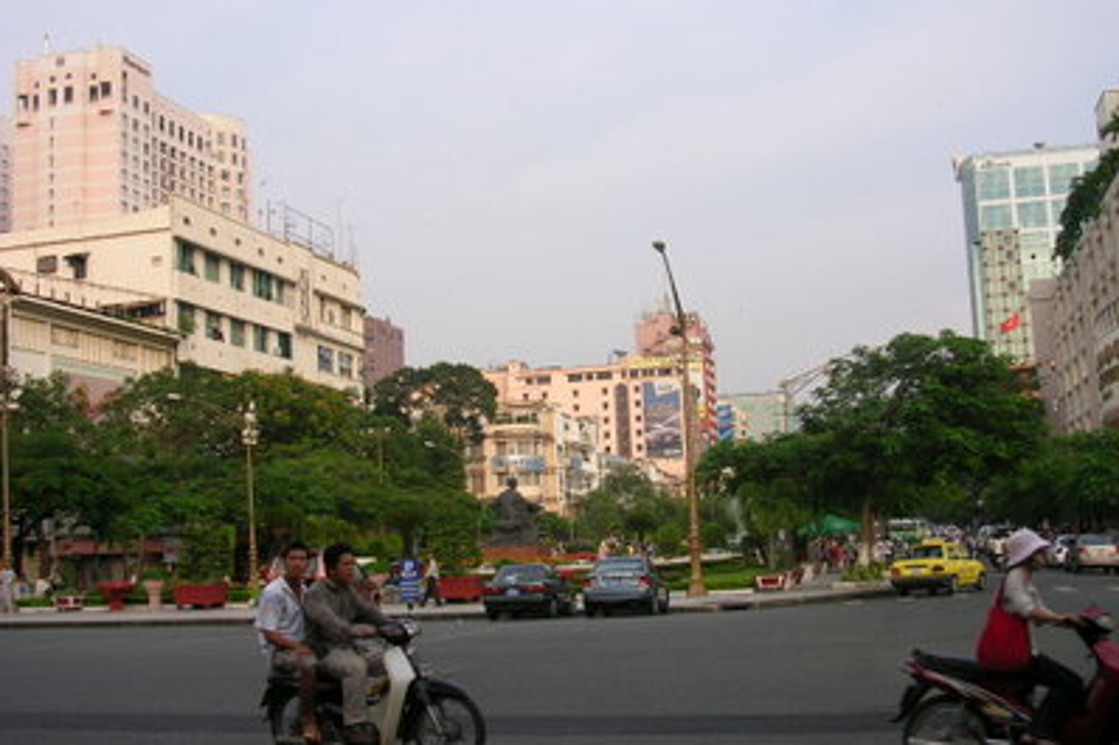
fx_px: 1398
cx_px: 560
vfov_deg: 29.8
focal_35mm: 45
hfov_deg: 43.6
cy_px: 382
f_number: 3
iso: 50
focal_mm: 6.6
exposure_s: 1/371
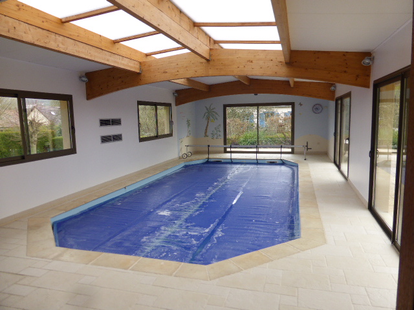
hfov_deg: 69.4
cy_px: 155
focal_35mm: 25
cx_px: 207
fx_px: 299
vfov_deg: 54.9
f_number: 3.3
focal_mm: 4.3
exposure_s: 1/100
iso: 100
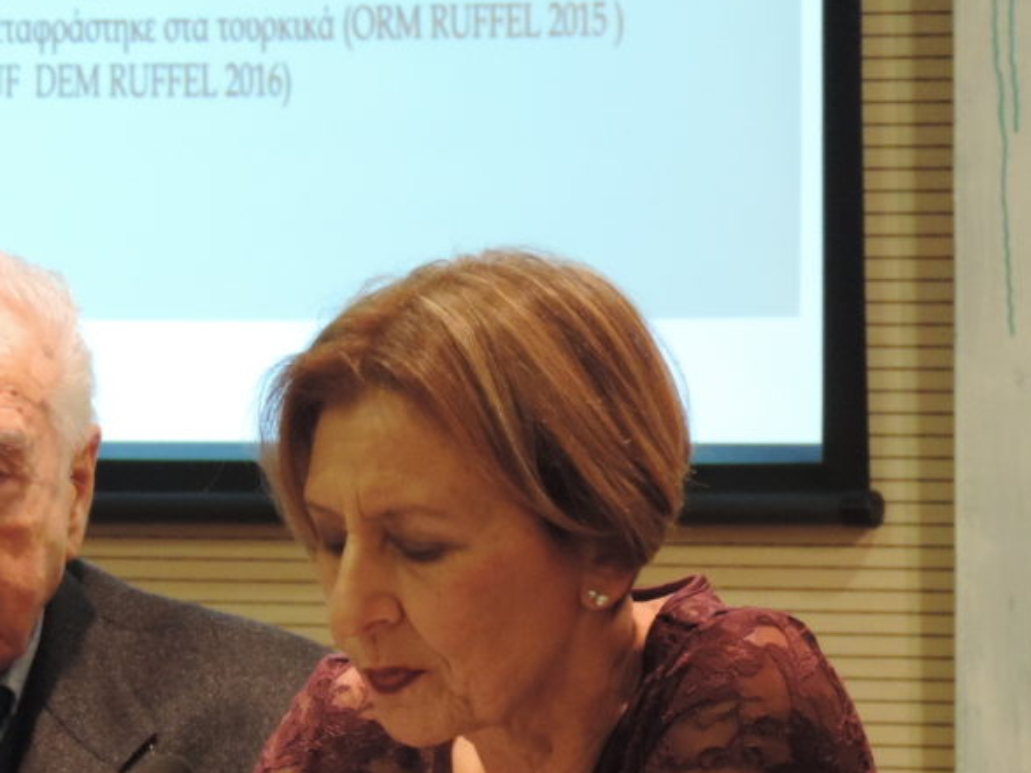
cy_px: 598
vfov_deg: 3.8
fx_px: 11675
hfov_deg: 5.1
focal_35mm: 392
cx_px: 182
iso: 800
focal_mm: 40.1
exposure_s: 1/25
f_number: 4.6
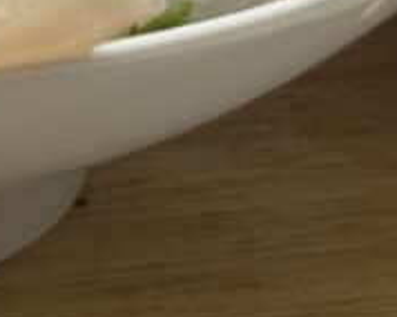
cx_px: -31
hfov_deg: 7.1
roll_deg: +2.0
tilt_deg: -22.5
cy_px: -455
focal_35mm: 270
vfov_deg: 5.5
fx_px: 3169
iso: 50
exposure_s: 1/120
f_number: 1.78
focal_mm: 6.76
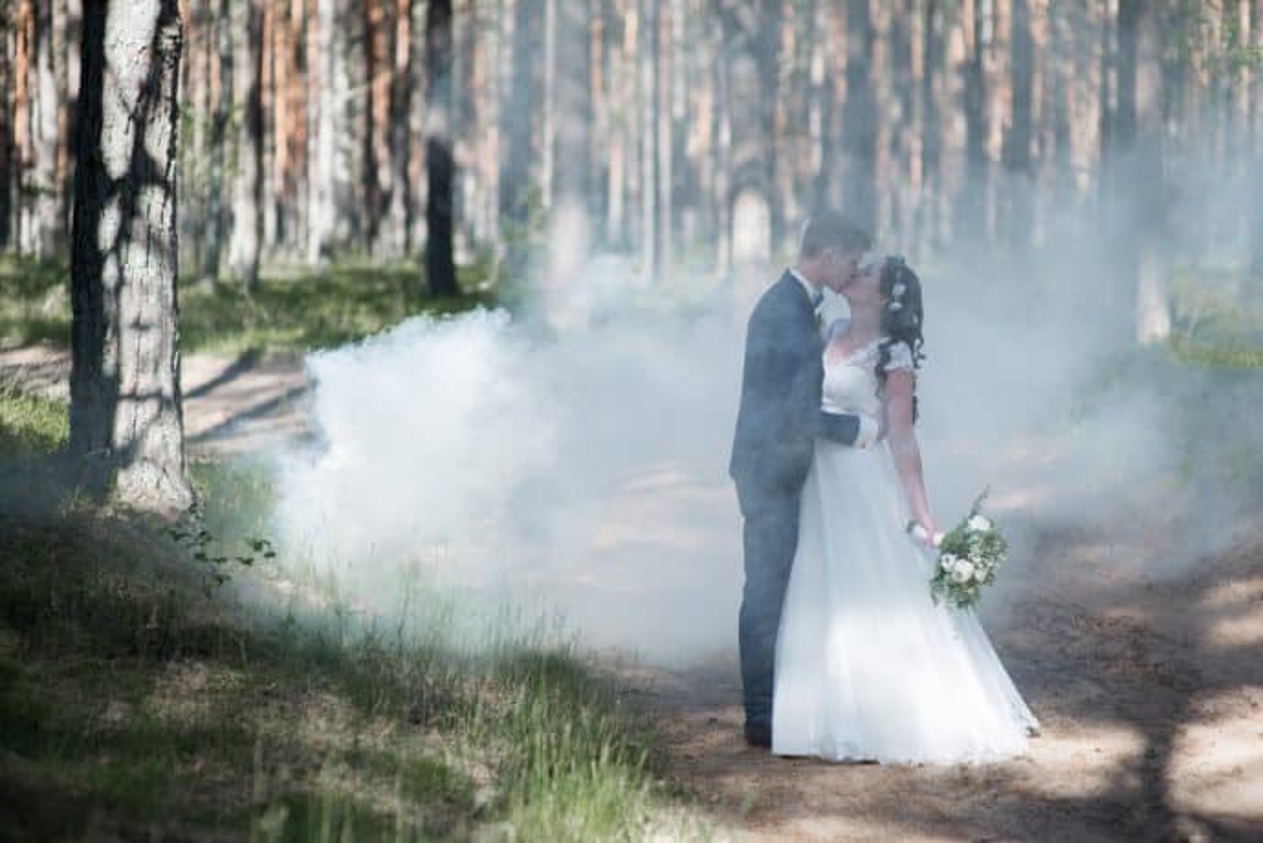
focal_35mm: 85
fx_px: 2983
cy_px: 422
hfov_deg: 23.9
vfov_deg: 16.1
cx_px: 632
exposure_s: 1/800
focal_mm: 85
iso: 100
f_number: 2
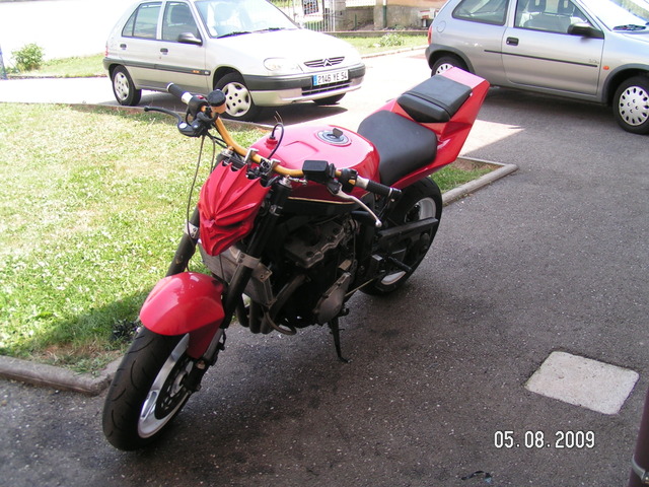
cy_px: 244
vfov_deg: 37.7
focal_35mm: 38
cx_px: 324
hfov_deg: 49.0
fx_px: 712
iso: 50
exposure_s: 1/125
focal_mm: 5.8
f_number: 4.5
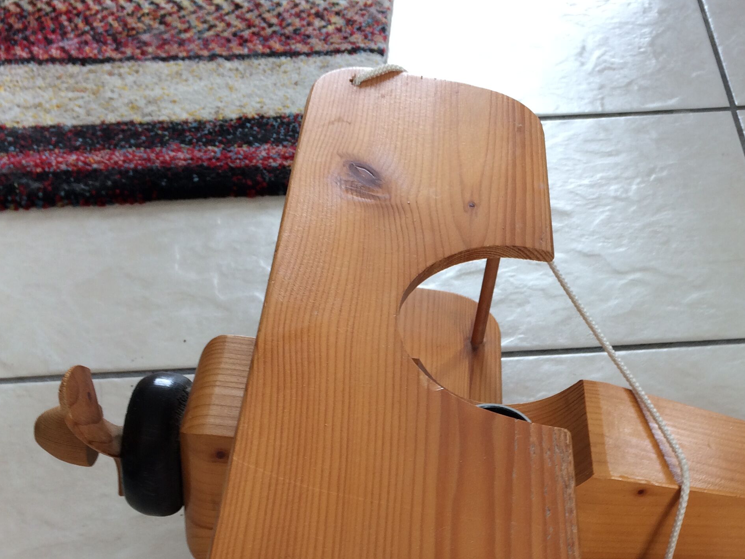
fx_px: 1076
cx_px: 567
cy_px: 465
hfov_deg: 37.2
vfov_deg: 28.4
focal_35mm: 50
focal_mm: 4.15
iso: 32
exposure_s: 1/50
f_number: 2.2
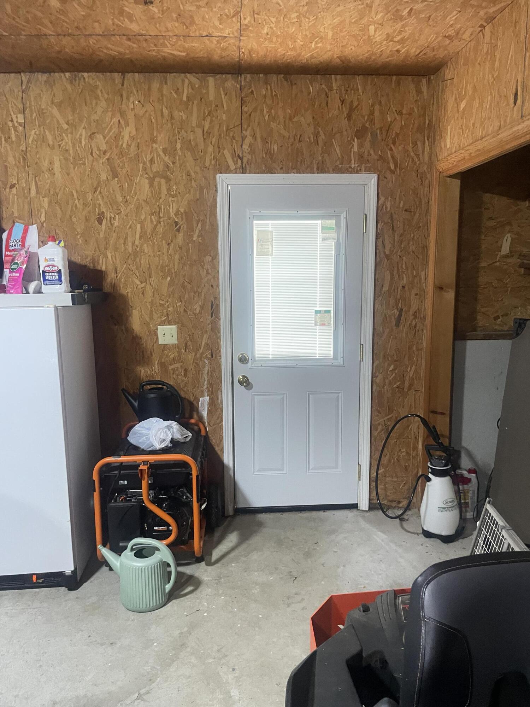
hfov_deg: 53.1
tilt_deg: -10.0
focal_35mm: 26
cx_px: 265
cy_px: 354
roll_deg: +1.2
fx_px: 531
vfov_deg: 67.3
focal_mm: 4.2
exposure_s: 1/60
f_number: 1.6
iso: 320
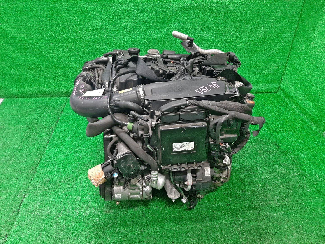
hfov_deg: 67.3
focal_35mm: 26
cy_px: 122
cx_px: 162
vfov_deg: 53.1
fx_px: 244
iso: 229
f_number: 1.7
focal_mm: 3.93
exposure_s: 1/50
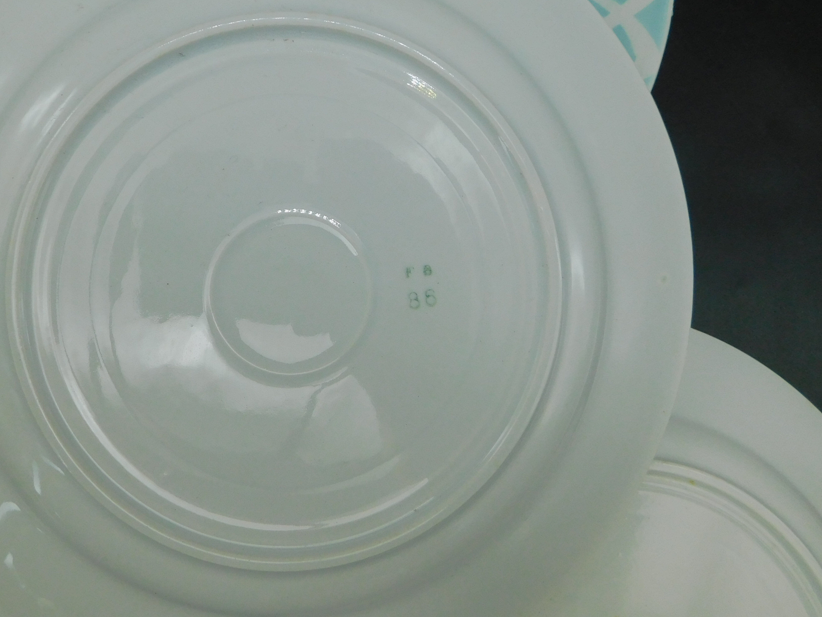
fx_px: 760
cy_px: 280
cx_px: 283
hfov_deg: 55.8
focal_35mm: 32
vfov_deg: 44.1
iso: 125
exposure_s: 1/400
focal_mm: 4
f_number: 3
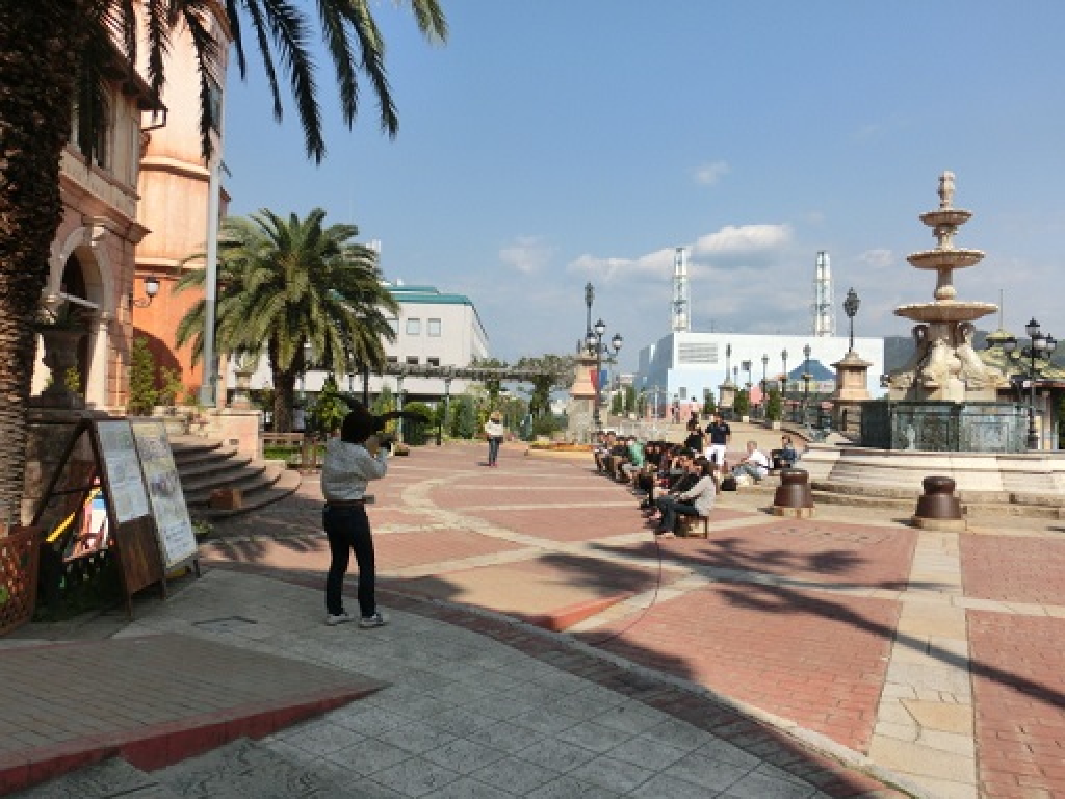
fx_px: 861
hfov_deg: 63.4
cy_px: 400
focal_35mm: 28
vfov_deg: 49.7
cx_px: 532
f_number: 8.8
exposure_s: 1/250
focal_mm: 5
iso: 80
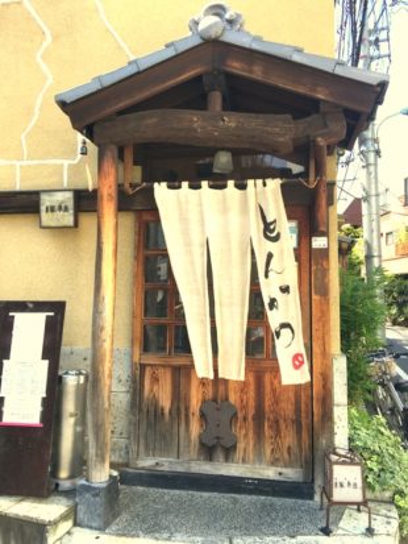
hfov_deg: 48.3
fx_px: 456
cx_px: 204
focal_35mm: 29
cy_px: 272
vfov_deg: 61.6
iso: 25
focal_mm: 4.15
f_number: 2.2
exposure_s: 1/409
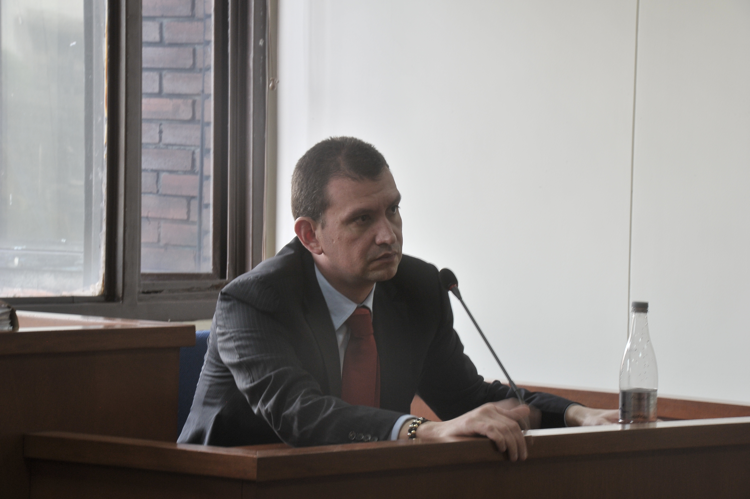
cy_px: 250
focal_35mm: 200
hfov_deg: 10.3
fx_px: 4164
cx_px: 375
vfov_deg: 6.9
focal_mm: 200
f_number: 18
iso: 1000
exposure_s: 1/10
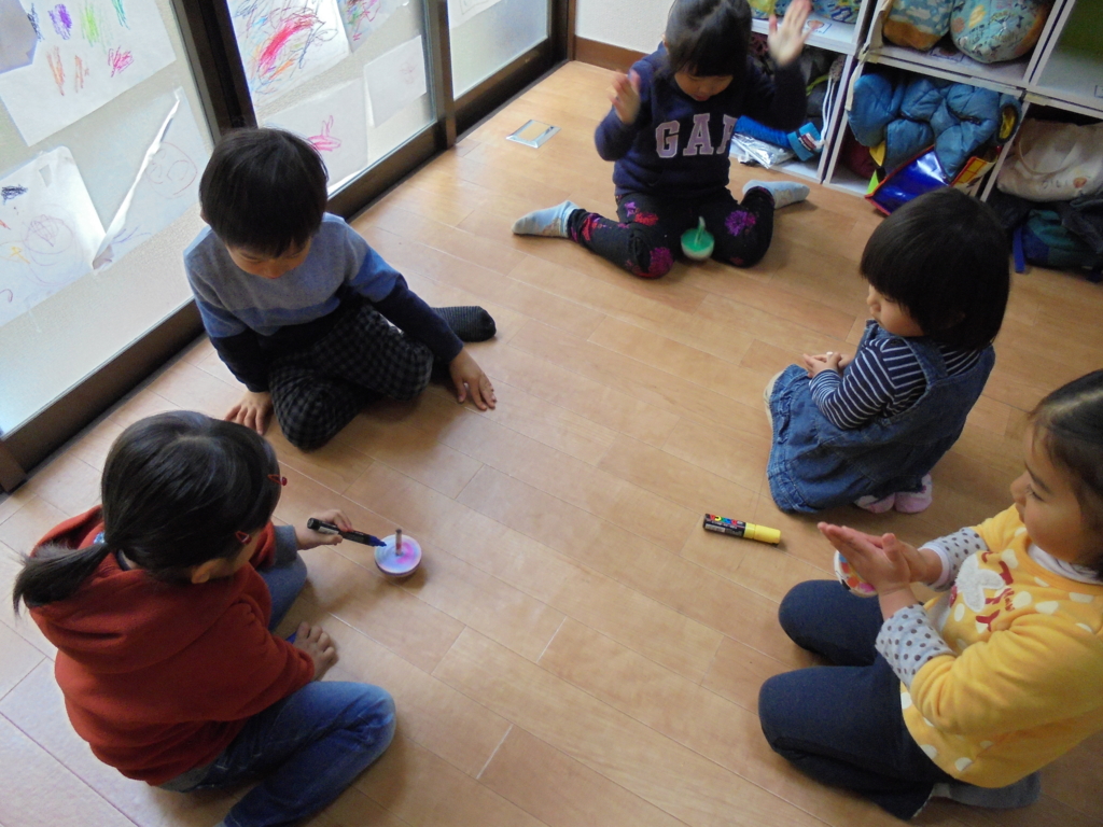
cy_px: 414
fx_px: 828
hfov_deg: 67.3
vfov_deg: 53.1
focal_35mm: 26
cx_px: 552
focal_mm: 4.6
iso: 400
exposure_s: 1/60
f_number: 3.5
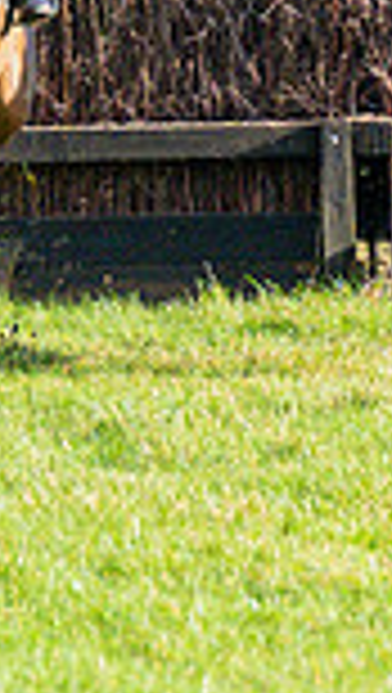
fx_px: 22931
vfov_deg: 1.7
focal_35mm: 1245
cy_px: 190
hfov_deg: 1.0
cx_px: 39
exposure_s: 1/2000
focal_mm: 145
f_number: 4
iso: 400
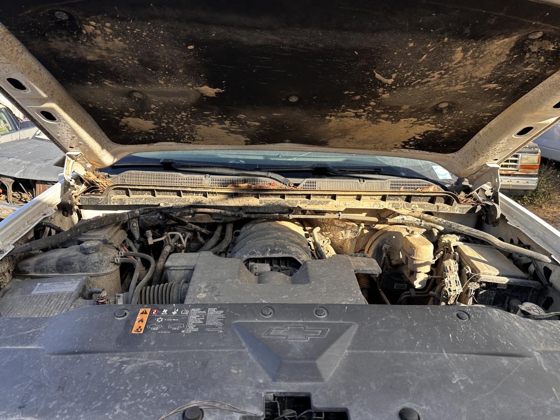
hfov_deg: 71.6
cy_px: 210
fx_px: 388
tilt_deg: -14.2
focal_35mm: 24
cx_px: 280
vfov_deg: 56.8
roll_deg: -0.6
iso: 80
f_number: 1.78
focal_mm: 6.86
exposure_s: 1/623
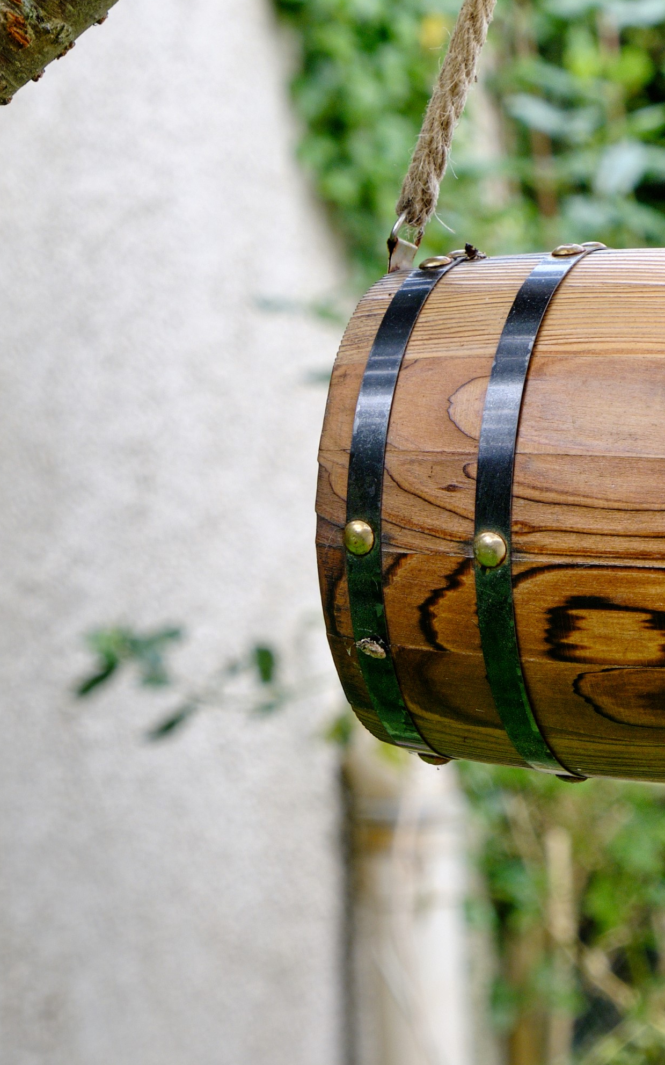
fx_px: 7367
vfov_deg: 8.2
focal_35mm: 254
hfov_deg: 5.2
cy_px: 17
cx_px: 688
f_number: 9
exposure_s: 1/75
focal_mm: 74.4
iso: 400
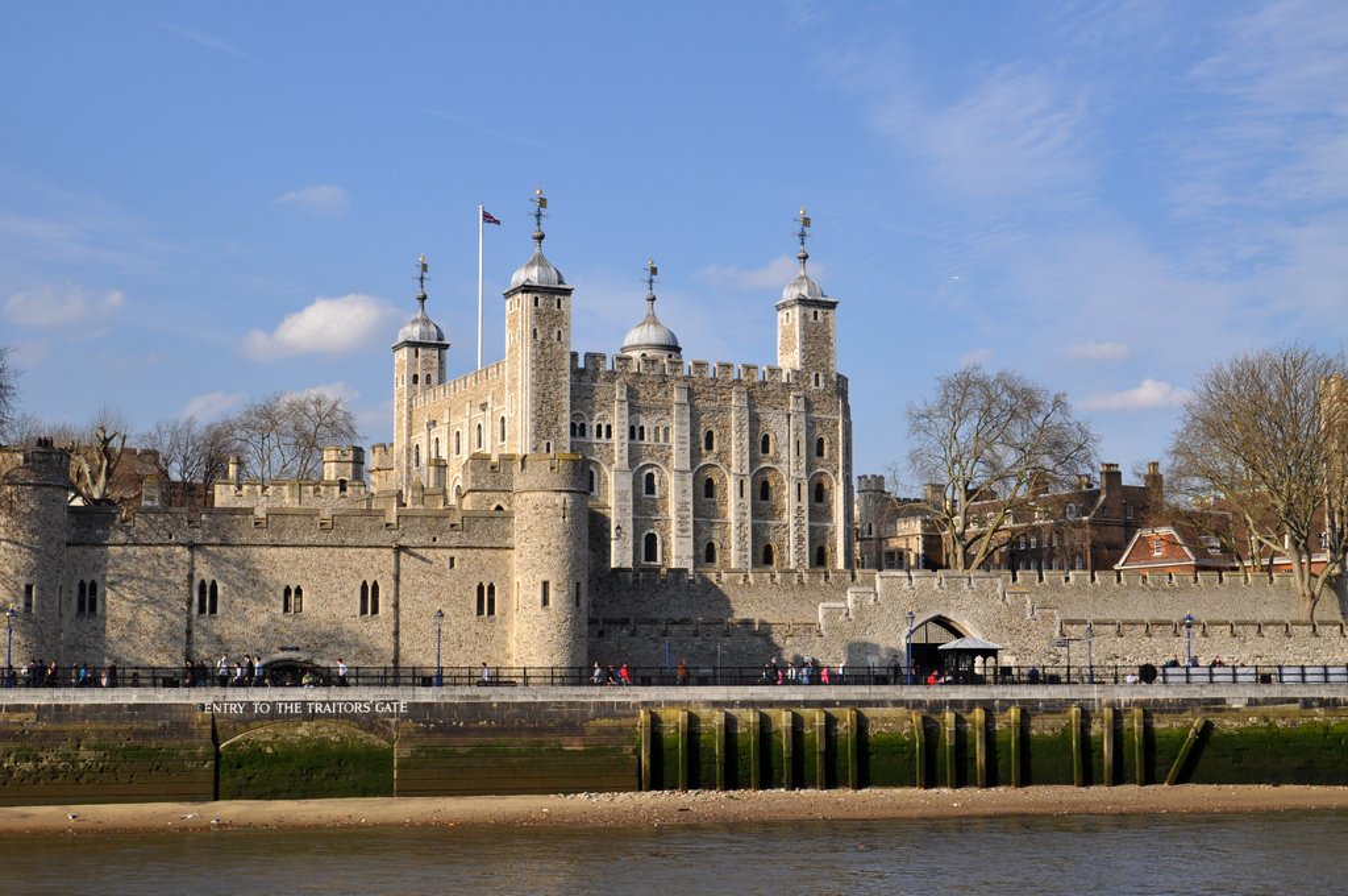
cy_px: 448
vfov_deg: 25.7
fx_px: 1963
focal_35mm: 52
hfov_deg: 37.9
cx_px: 674
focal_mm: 35
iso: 200
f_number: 10
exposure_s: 1/400
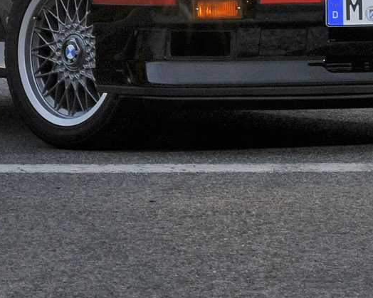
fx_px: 4978
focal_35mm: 451
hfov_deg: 4.2
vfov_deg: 3.4
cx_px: -342
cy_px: -61
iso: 200
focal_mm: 56
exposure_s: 1/8
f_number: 13
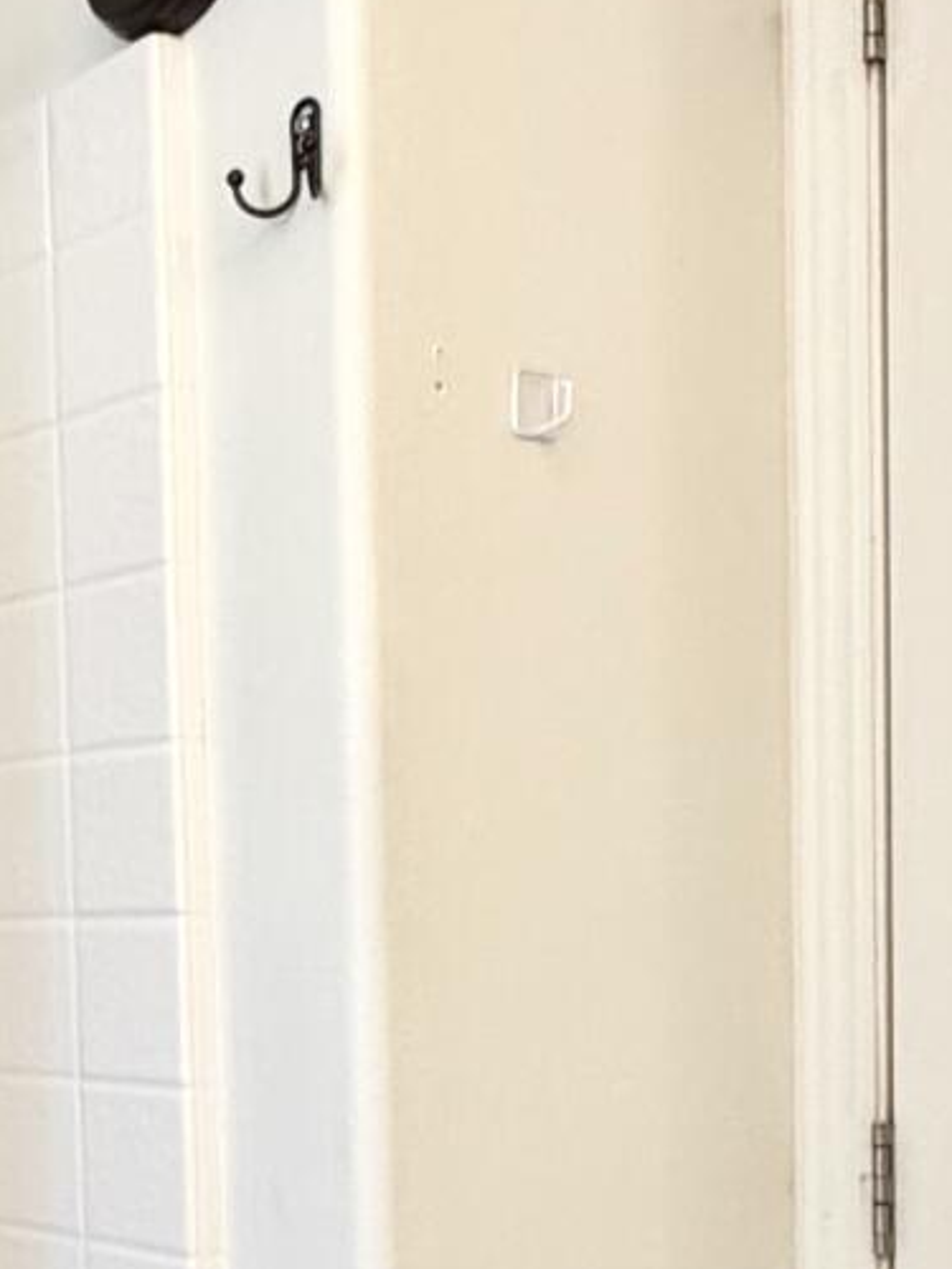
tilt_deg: -2.8
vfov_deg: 33.2
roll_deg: +2.7
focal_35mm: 56
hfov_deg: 24.4
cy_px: 1043
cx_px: -94
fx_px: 2053
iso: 400
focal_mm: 2.22
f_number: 2.2
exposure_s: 1/60
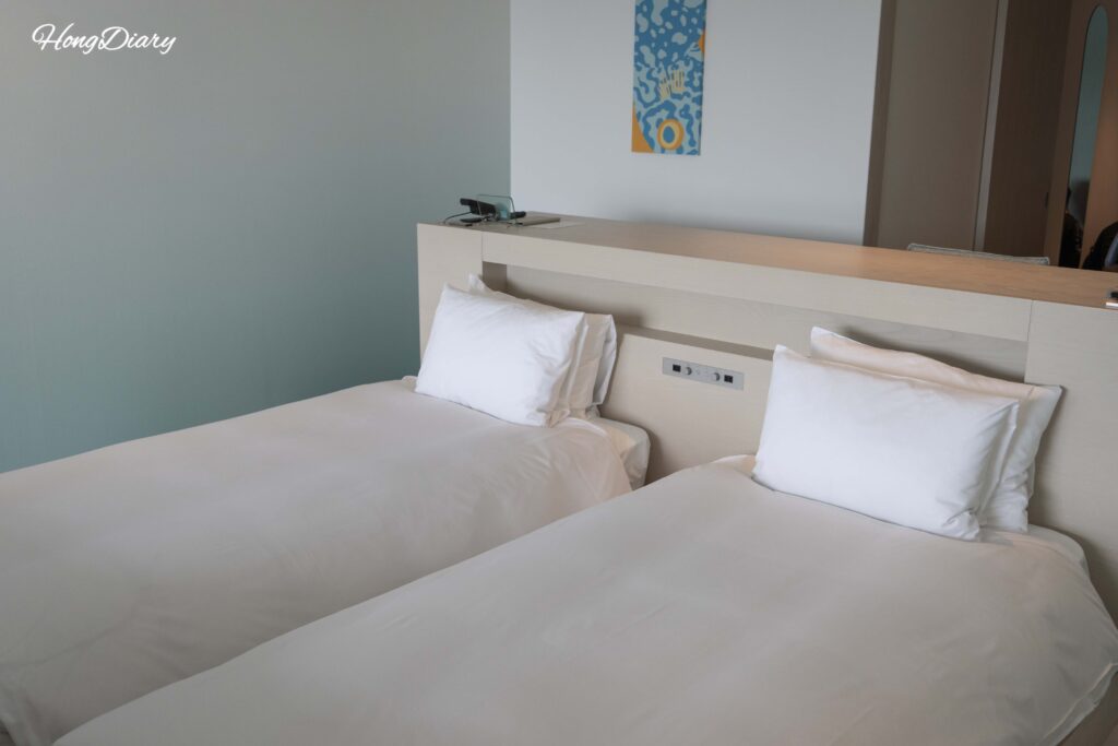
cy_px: 373
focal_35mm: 34
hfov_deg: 55.8
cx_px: 559
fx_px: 1056
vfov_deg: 38.9
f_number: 4.5
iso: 640
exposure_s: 1/160
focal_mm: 34
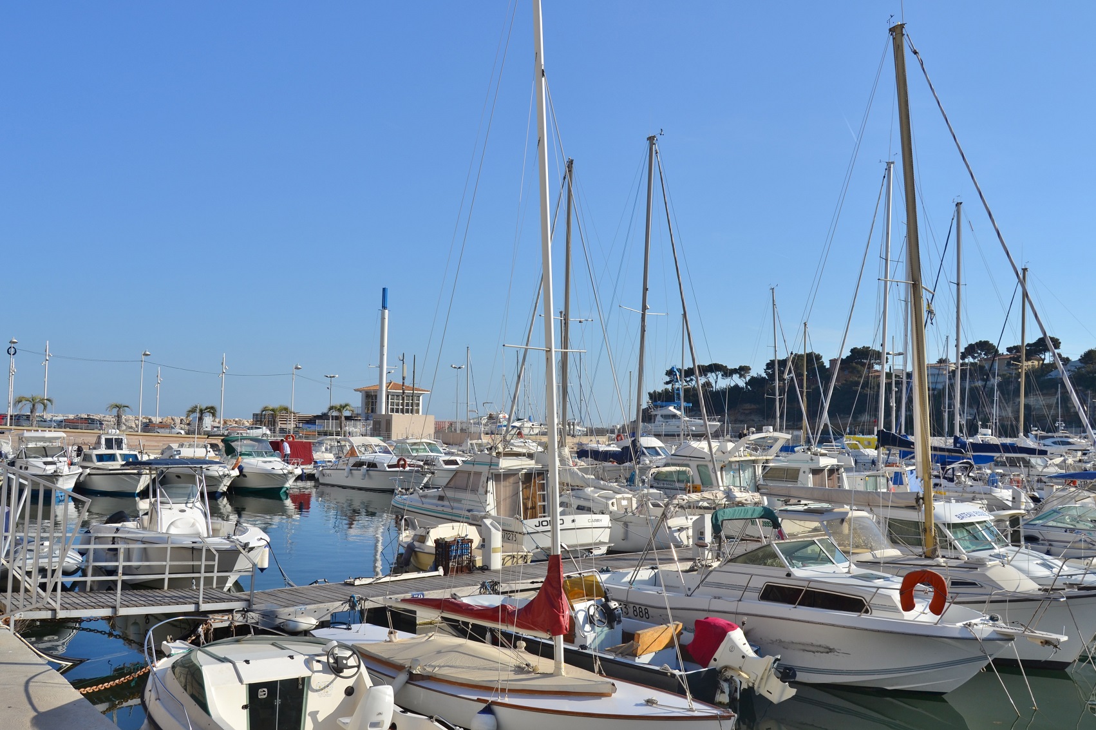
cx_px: 548
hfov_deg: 57.2
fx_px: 1004
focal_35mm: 33
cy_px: 365
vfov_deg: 39.9
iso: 100
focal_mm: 22
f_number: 9
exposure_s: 1/320
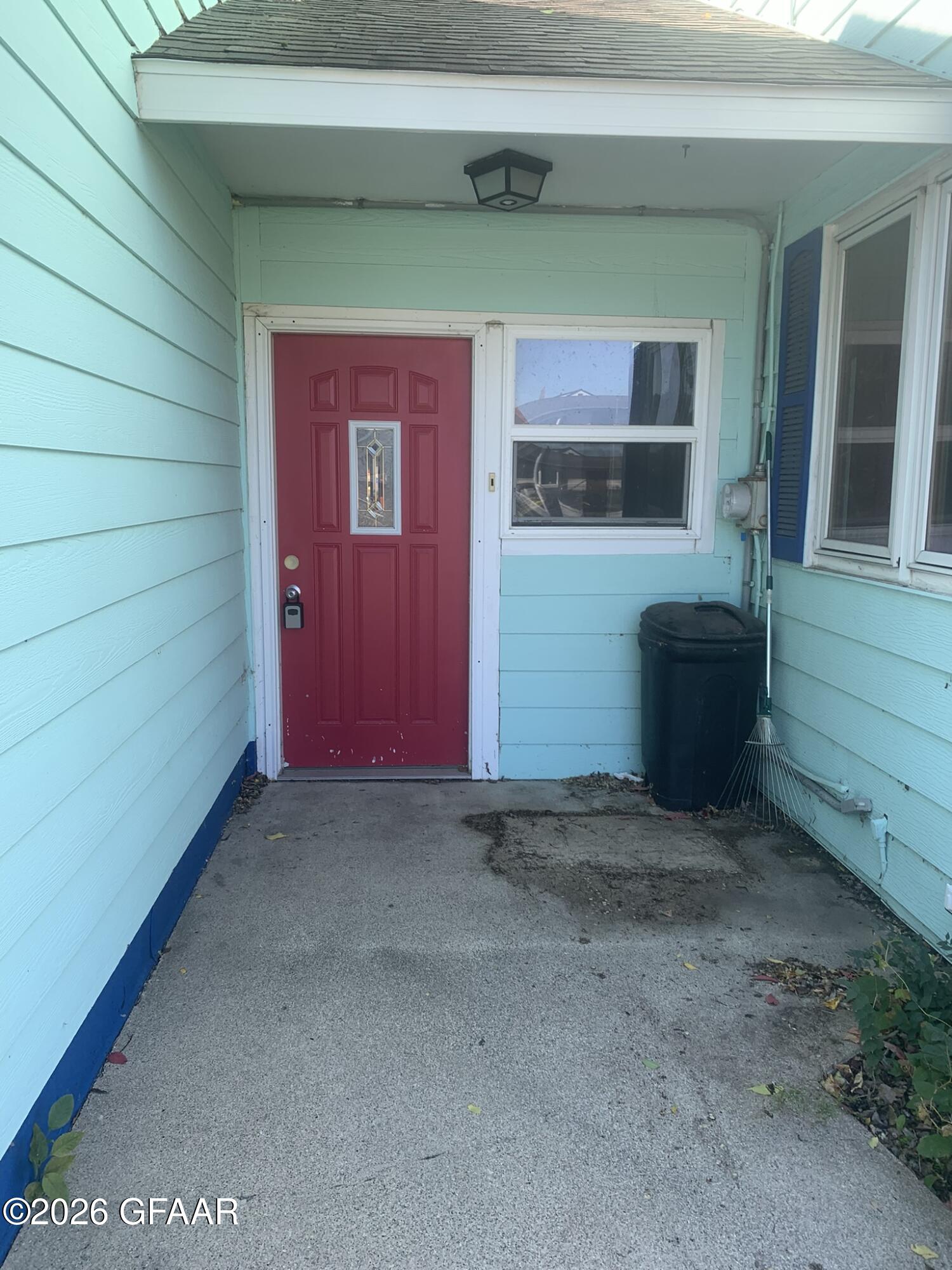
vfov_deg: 67.3
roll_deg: +0.3
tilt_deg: -8.7
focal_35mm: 26
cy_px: 635
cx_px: 476
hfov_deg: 53.1
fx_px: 953
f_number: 1.8
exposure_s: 1/284
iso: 25
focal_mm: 4.25
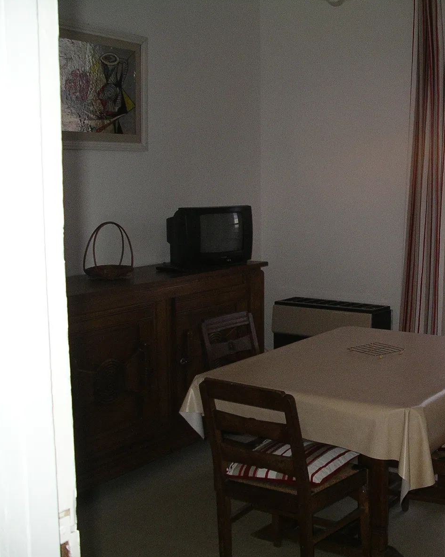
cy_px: 280
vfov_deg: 38.0
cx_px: 366
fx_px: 807
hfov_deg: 30.0
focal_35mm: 49
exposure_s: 1/40
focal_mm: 7.8
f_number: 2.8
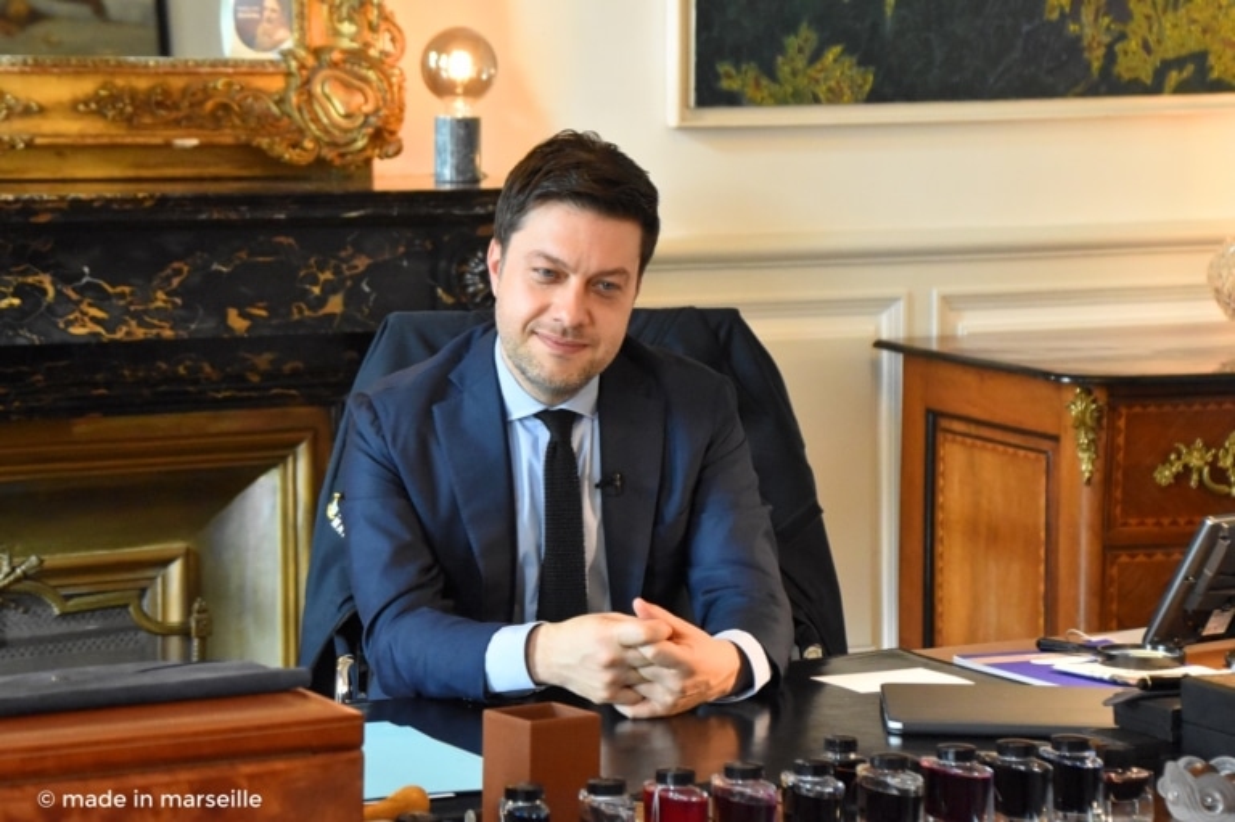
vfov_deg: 14.7
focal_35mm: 93
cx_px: 618
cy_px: 411
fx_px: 3188
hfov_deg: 21.9
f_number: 5
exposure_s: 1/250
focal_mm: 62
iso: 4500
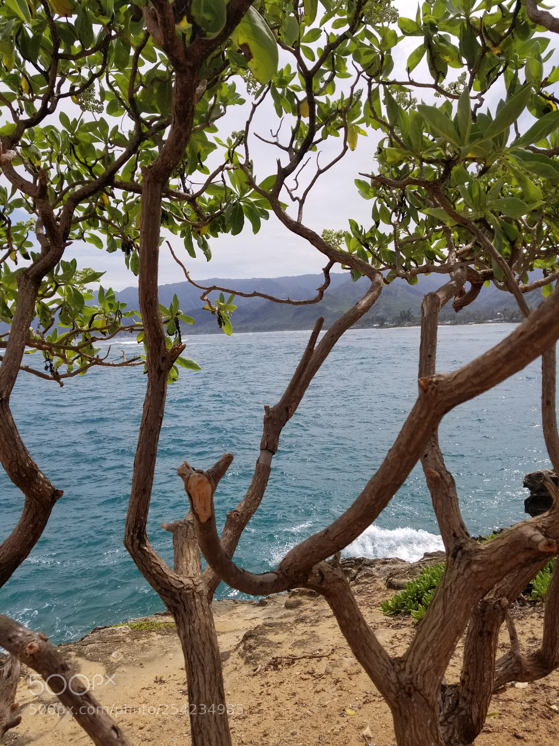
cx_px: 280
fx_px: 560
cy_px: 373
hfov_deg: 53.1
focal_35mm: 26
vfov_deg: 67.3
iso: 50
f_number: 1.7
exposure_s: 1/3968
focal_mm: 4.25
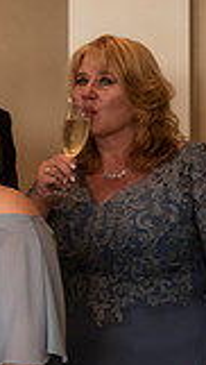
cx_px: -401
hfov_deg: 4.4
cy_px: 110
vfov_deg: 8.2
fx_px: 2554
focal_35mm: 264
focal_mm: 70
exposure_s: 1/160
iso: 400
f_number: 2.8
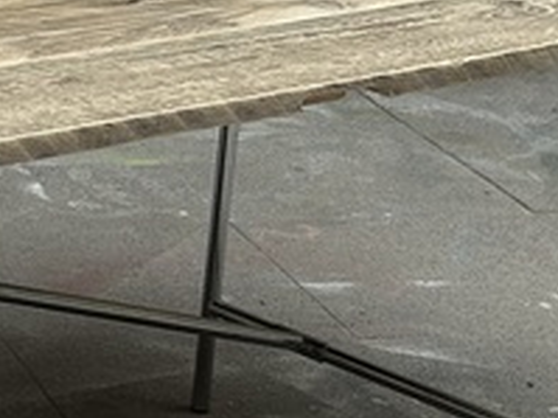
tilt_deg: -16.8
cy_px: 87
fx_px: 2610
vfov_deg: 9.1
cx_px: -468
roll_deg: -1.5
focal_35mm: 162
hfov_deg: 11.3
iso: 50
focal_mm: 5.7
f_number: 1.5
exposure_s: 1/121
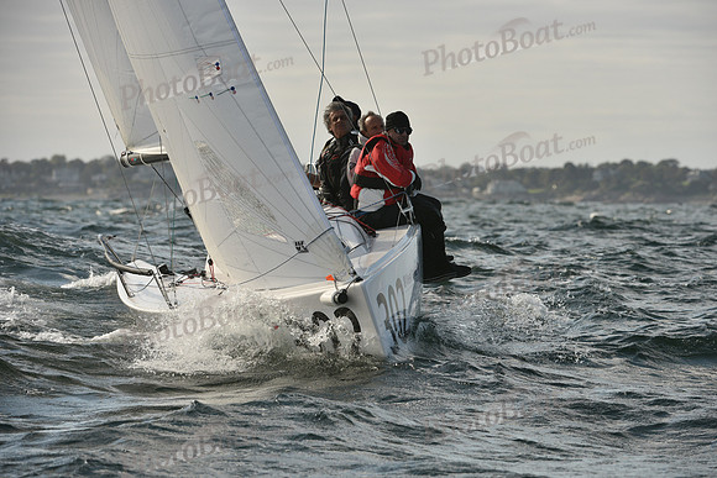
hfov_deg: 8.6
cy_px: 239
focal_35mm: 240
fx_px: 4781
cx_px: 358
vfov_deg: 5.7
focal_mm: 240
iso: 320
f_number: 7.1
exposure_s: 1/1600
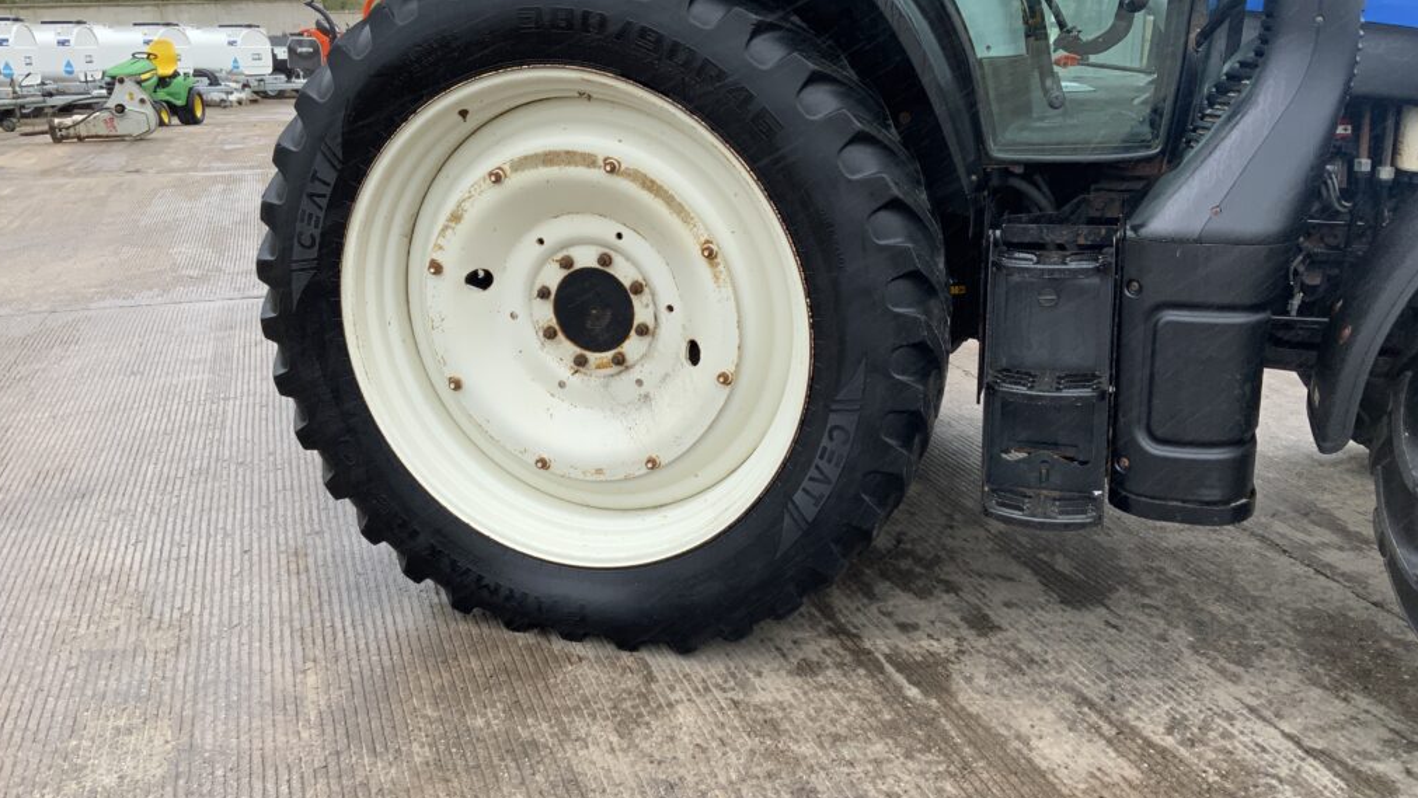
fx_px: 1203
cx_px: 703
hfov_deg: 61.0
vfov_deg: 36.5
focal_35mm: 32
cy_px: 313
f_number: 1.8
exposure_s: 1/391
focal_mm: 3
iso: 16
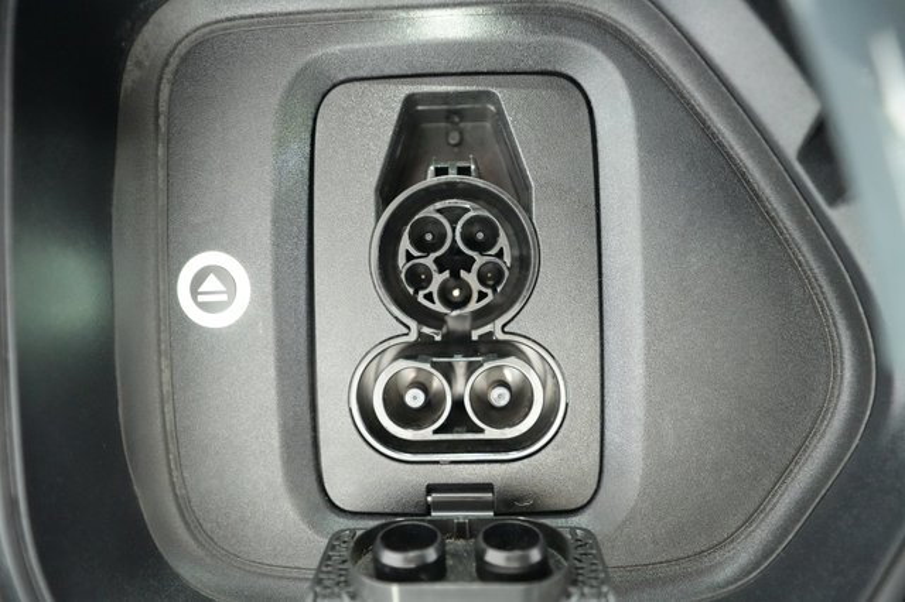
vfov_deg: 51.2
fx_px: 628
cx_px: 452
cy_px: 301
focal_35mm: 25
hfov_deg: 71.5
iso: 12800
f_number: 2.8
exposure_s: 1/50
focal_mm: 25
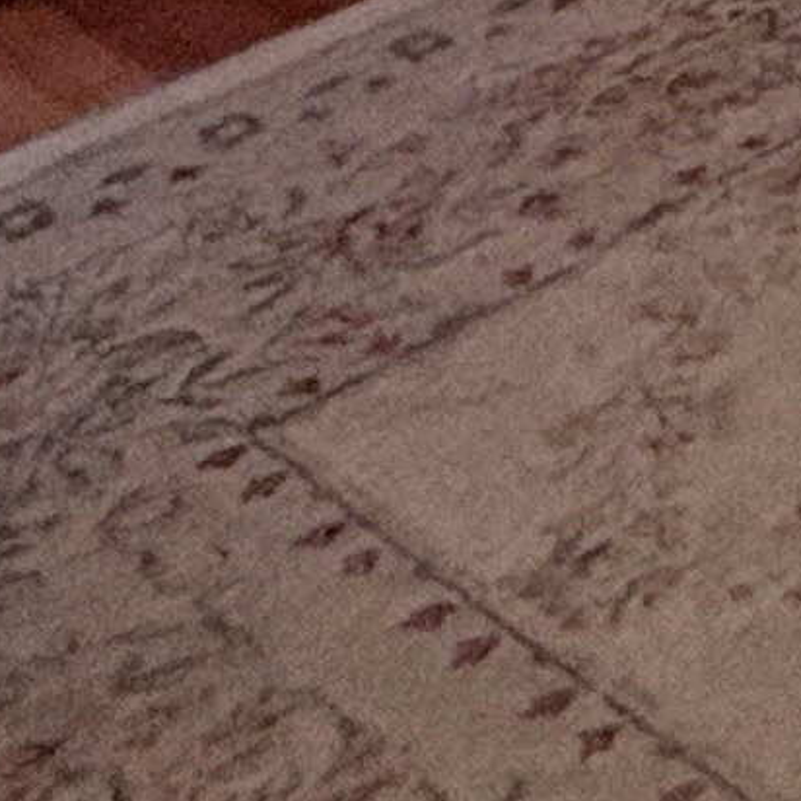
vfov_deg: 10.7
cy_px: -1483
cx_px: 2214
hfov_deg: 10.9
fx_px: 3168
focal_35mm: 121
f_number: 2.2
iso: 320
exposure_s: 1/60
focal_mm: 2.22
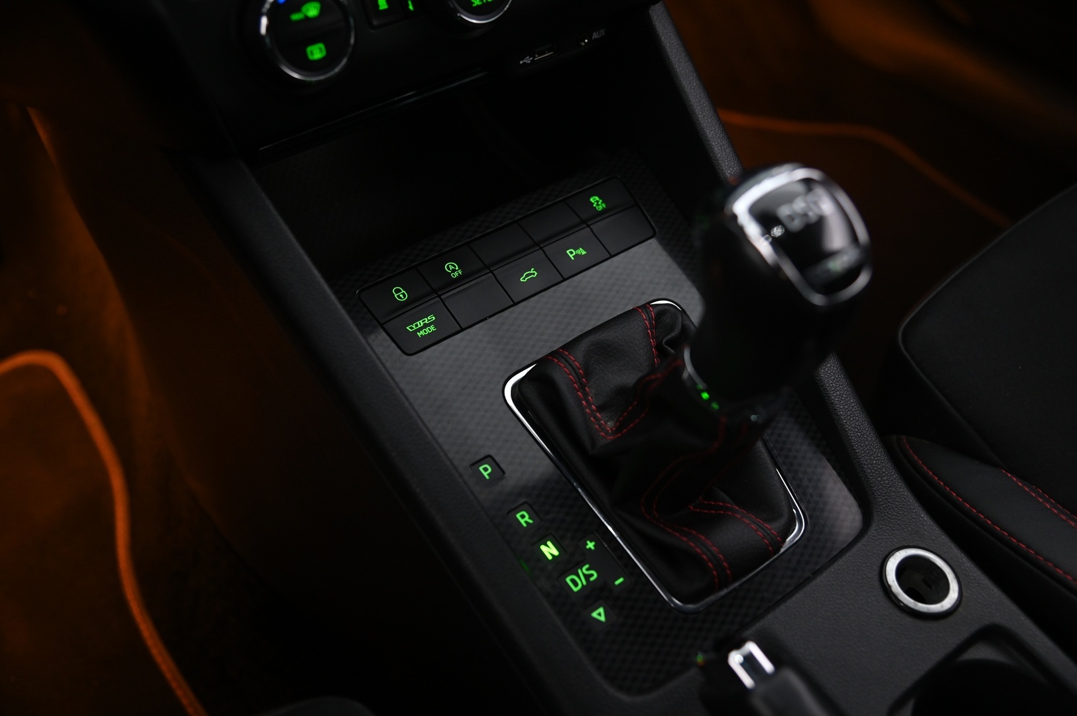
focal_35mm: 38
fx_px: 1136
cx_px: 538
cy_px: 358
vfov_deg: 35.0
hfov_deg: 50.7
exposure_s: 1/15
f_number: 4
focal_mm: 38
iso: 2000
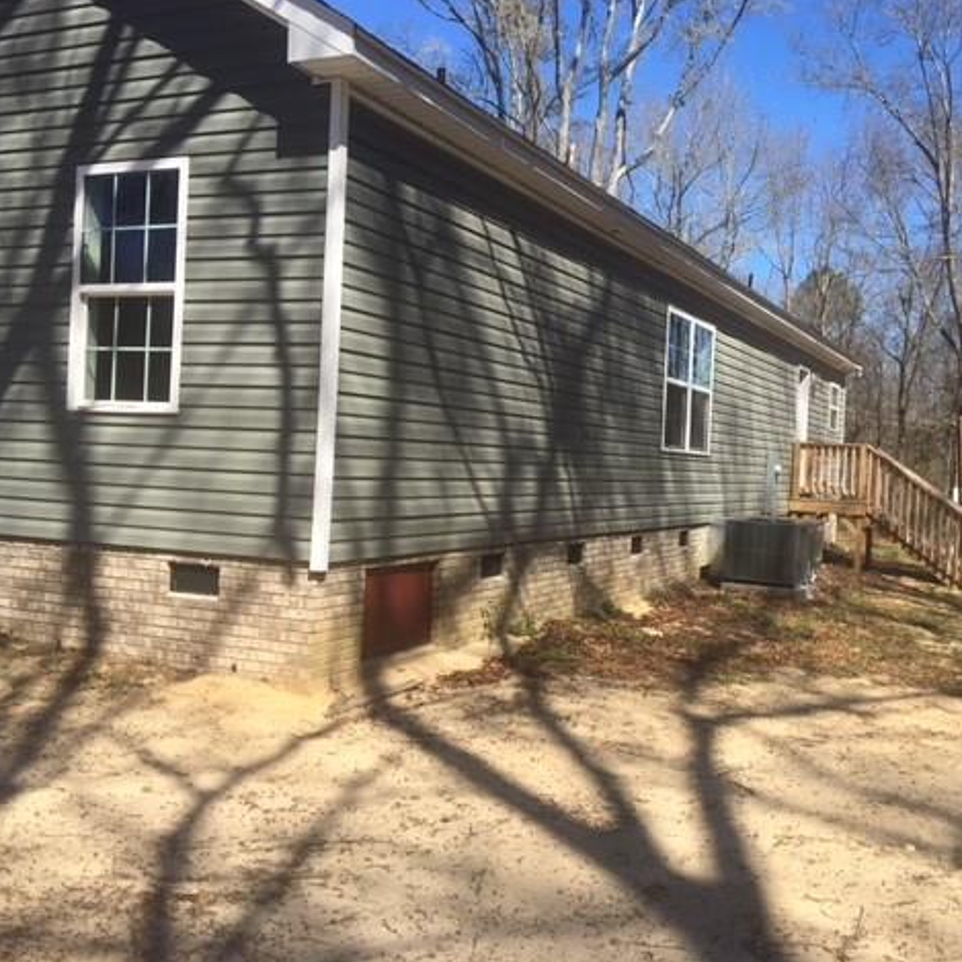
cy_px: 476
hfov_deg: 46.8
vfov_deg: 47.2
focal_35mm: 35
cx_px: 603
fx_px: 1100
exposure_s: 1/1166
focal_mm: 4.15
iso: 25
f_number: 2.2
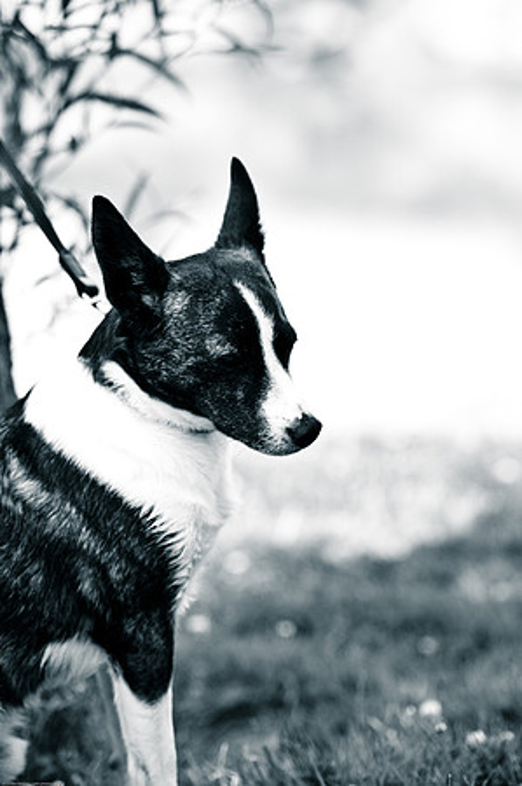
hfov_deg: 5.9
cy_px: 393
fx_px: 5068
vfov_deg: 8.9
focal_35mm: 232
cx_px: 261
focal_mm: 155
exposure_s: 1/2000
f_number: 2.8
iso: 200
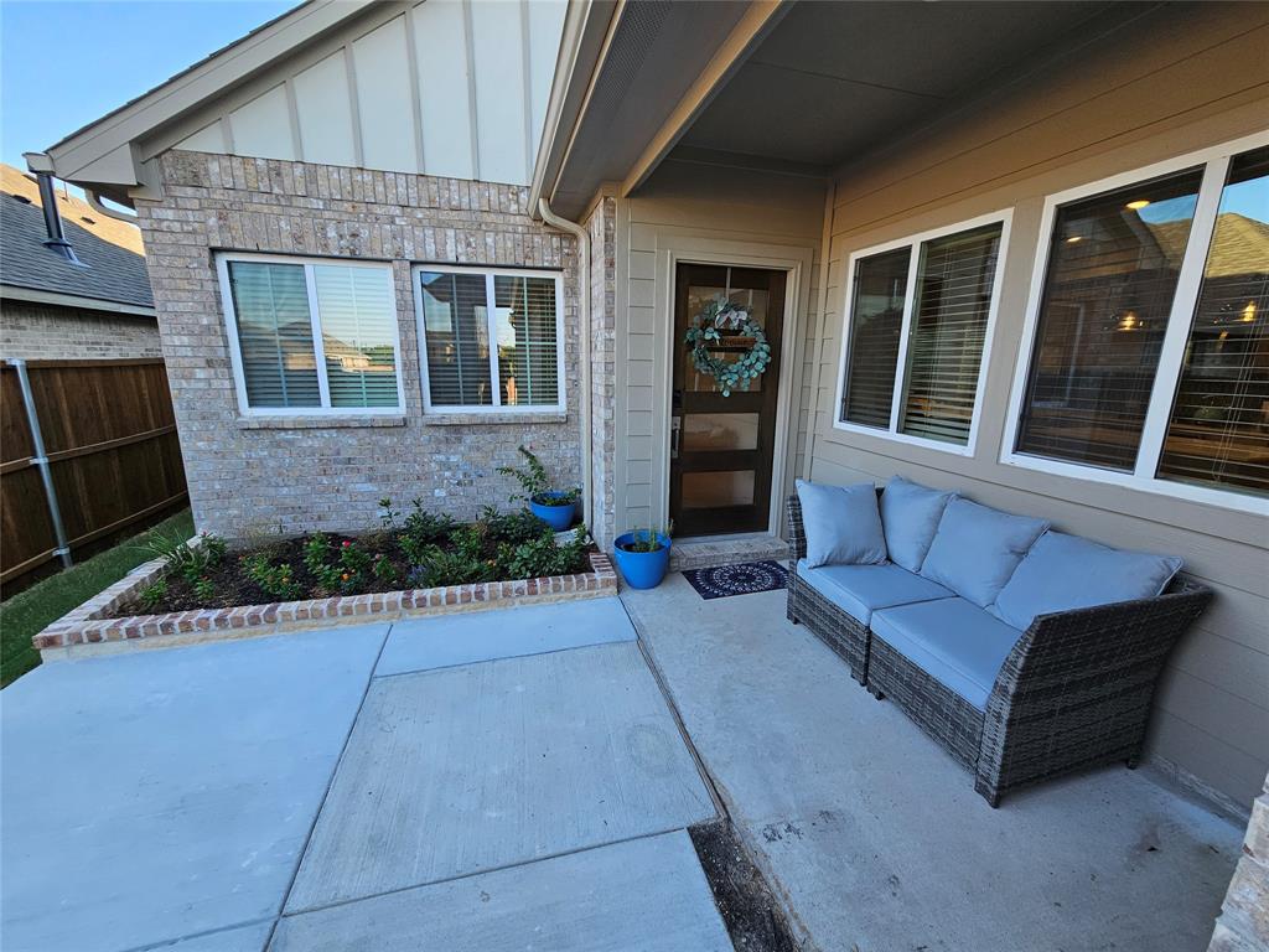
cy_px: 476
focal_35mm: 13
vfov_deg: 89.9
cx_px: 634
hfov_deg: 106.2
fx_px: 477
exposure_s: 1/176
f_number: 2.2
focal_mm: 2.2
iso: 50
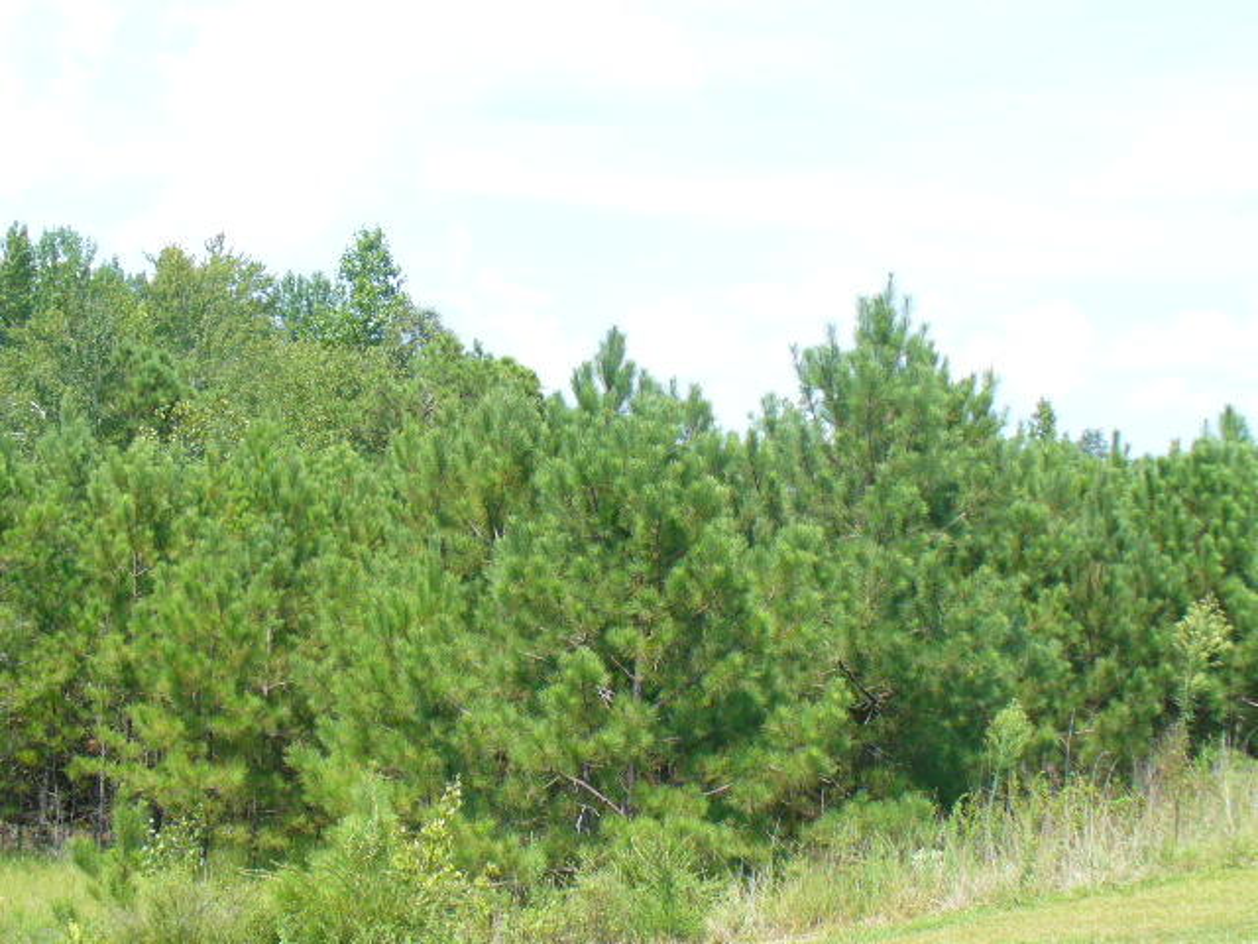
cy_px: 472
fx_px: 2399
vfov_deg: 22.3
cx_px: 629
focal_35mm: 66
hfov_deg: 29.4
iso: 80
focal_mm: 7.9
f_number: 3
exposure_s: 1/500
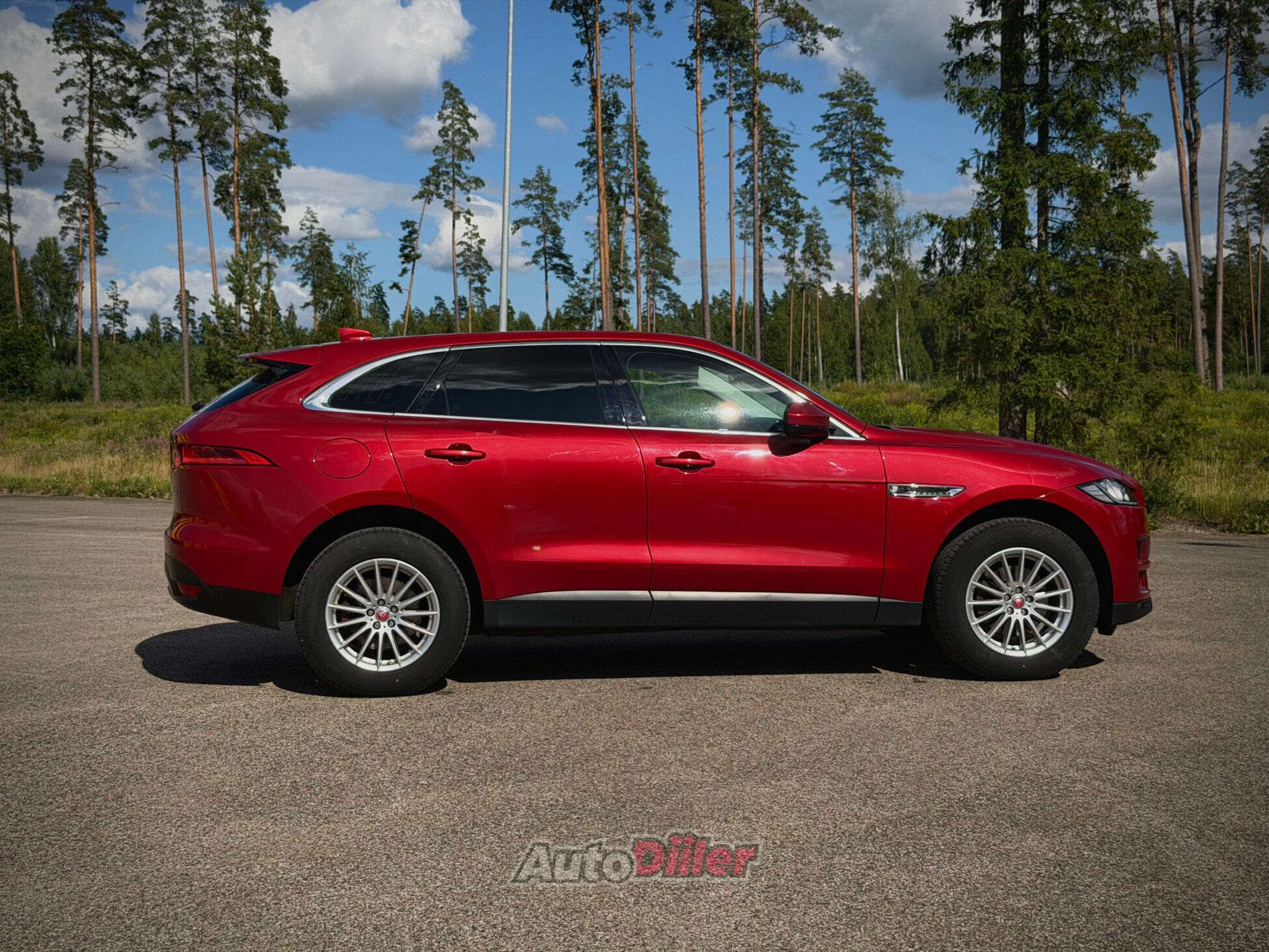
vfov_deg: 30.3
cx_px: 634
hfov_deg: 39.7
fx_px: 1760
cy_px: 476
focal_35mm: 48
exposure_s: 1/5208
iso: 64
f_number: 1.78
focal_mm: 6.76
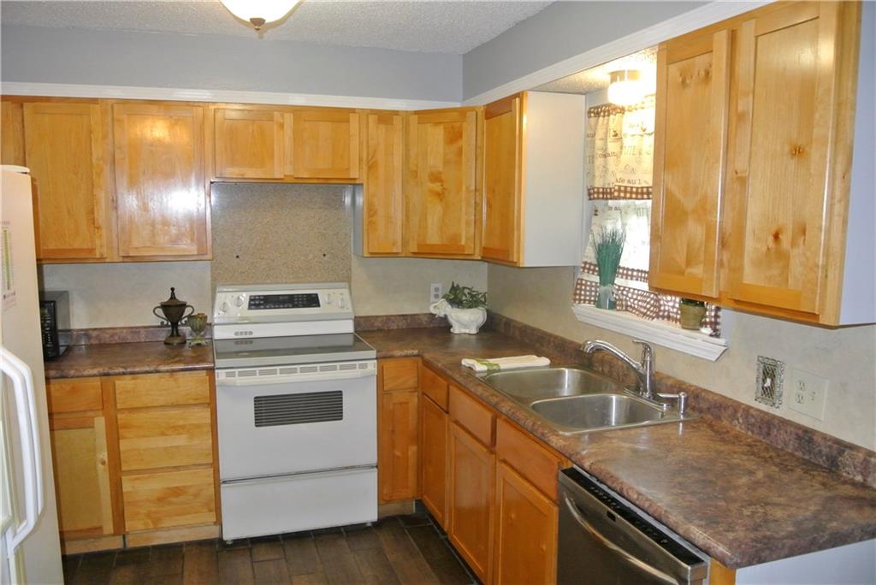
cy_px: 292
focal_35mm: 27
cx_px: 438
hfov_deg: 67.4
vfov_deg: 48.0
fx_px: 657
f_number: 3.5
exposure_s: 1/60
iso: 800
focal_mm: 10
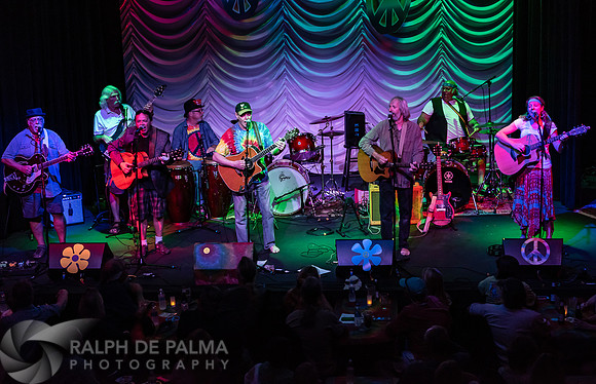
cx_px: 312
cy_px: 176
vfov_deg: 19.1
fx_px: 1143
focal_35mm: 70
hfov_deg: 29.2
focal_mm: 66
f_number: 5.6
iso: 1600
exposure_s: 1/160
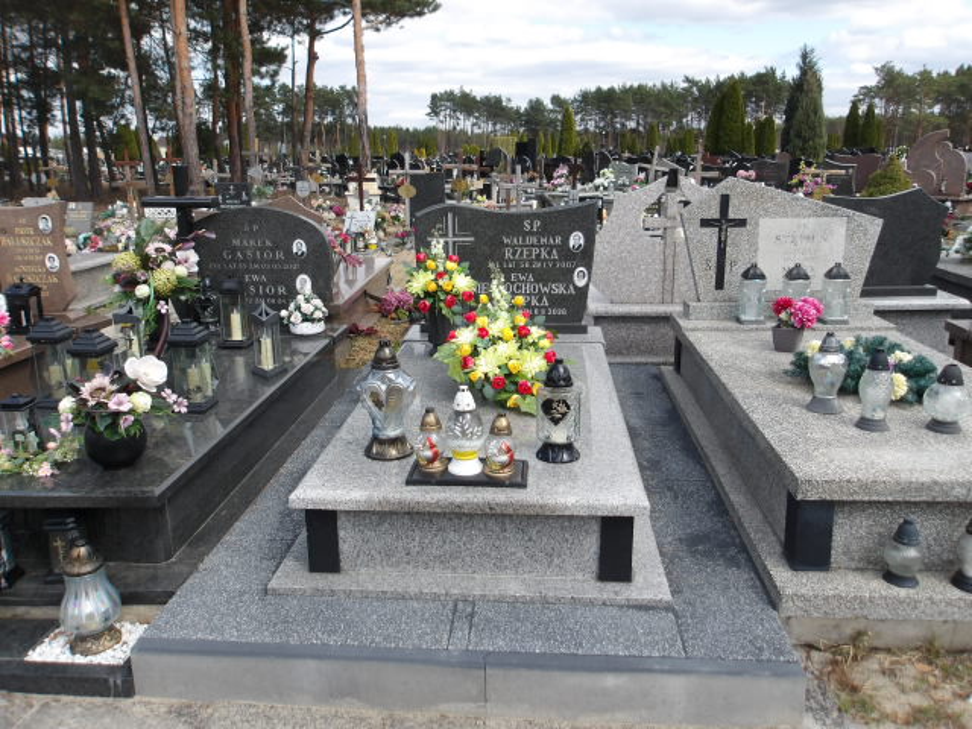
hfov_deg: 65.3
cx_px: 486
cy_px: 364
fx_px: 758
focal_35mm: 27
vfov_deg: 51.4
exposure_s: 1/683
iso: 100
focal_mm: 4.9
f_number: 3
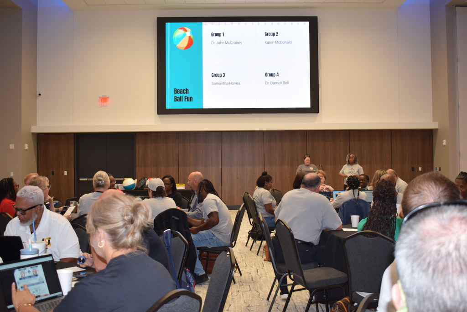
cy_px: 156
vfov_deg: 35.5
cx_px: 234
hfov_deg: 51.3
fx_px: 486
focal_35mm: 38
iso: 800
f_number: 5
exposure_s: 1/100
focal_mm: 25
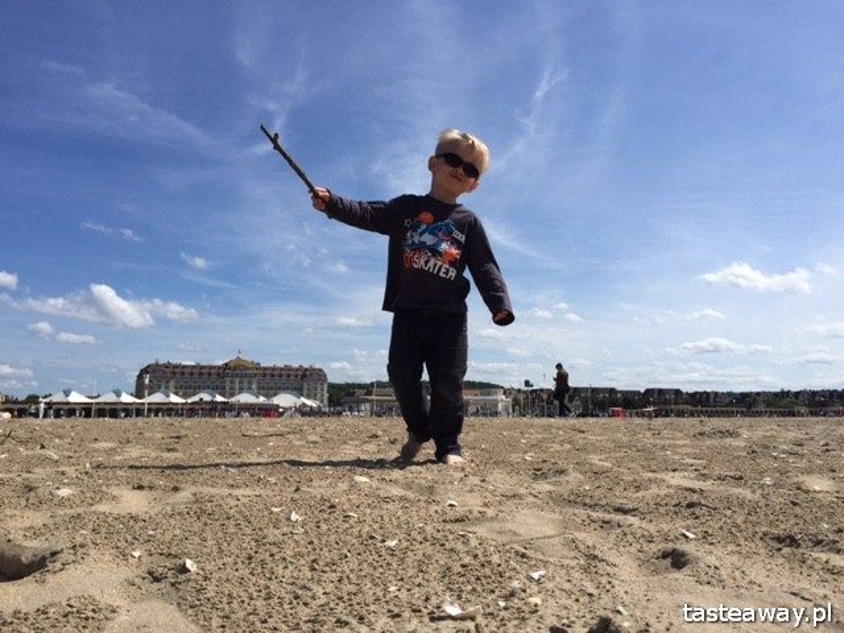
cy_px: 316
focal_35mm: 29
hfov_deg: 61.7
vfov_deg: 48.2
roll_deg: -0.7
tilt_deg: +7.9
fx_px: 707
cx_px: 422
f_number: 2.2
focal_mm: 4.15
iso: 32
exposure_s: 1/3968
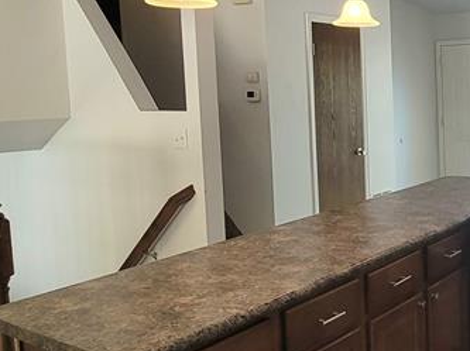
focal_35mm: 40
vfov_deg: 35.7
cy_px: 133
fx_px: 543
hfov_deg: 41.8
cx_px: 450
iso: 125
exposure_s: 1/60.2
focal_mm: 2.2
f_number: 2.2
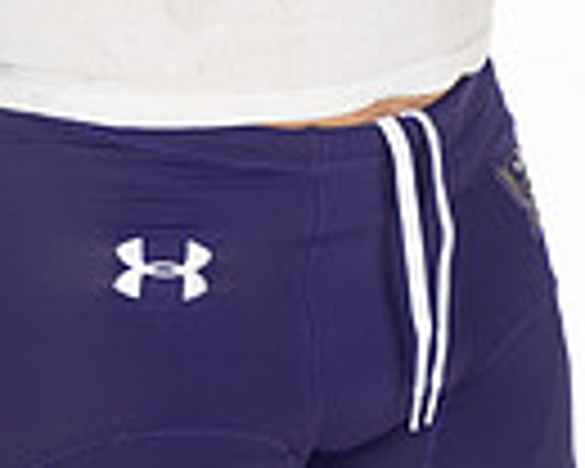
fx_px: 3930
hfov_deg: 8.5
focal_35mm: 227
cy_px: -522
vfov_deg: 6.6
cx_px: 261
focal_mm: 70
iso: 800
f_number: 7.1
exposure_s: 1/320
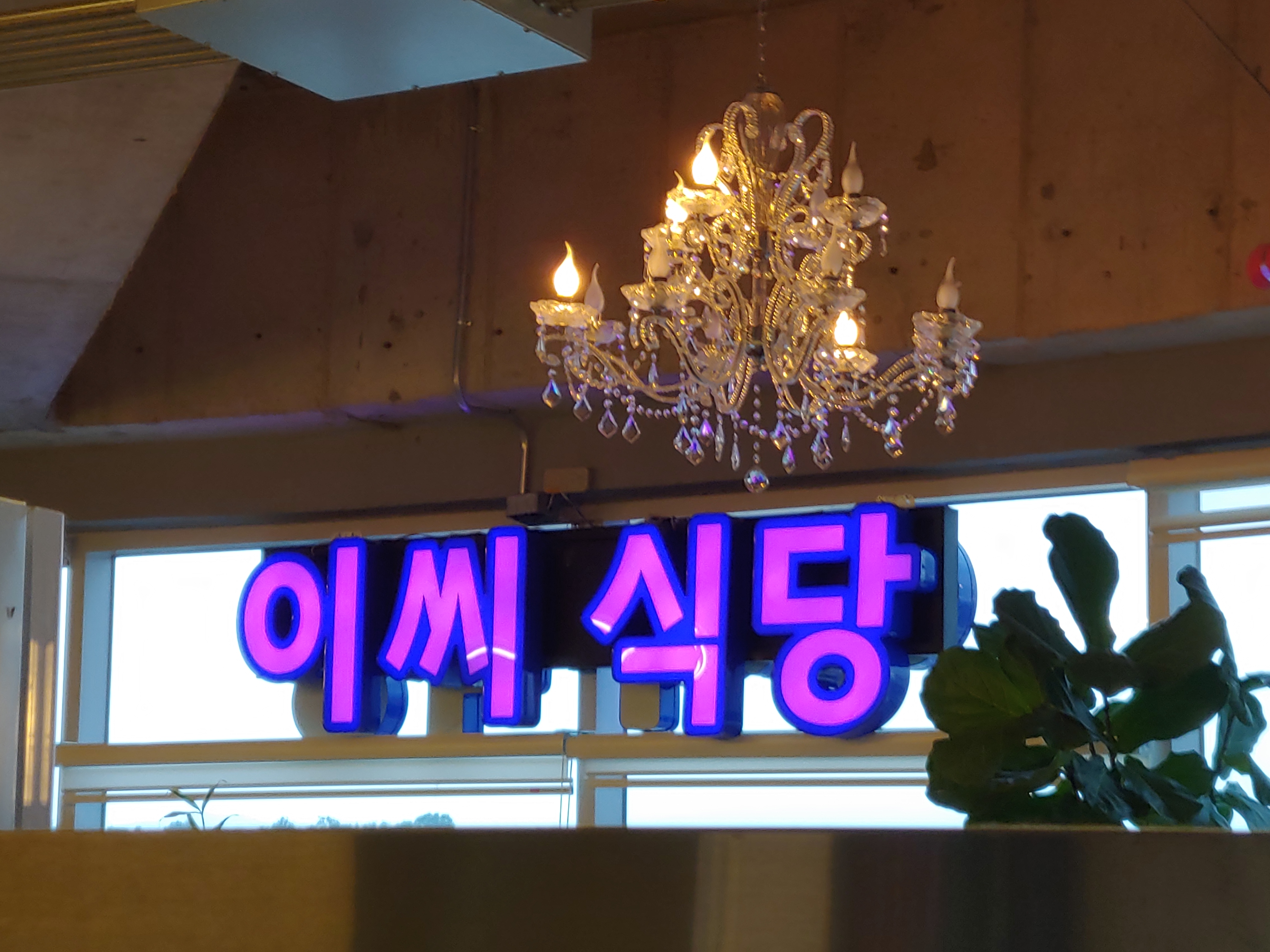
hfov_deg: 23.0
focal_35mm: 85
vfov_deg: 17.4
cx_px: 635
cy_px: 476
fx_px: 3119
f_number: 2.4
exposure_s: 1/30
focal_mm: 5.88
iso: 50
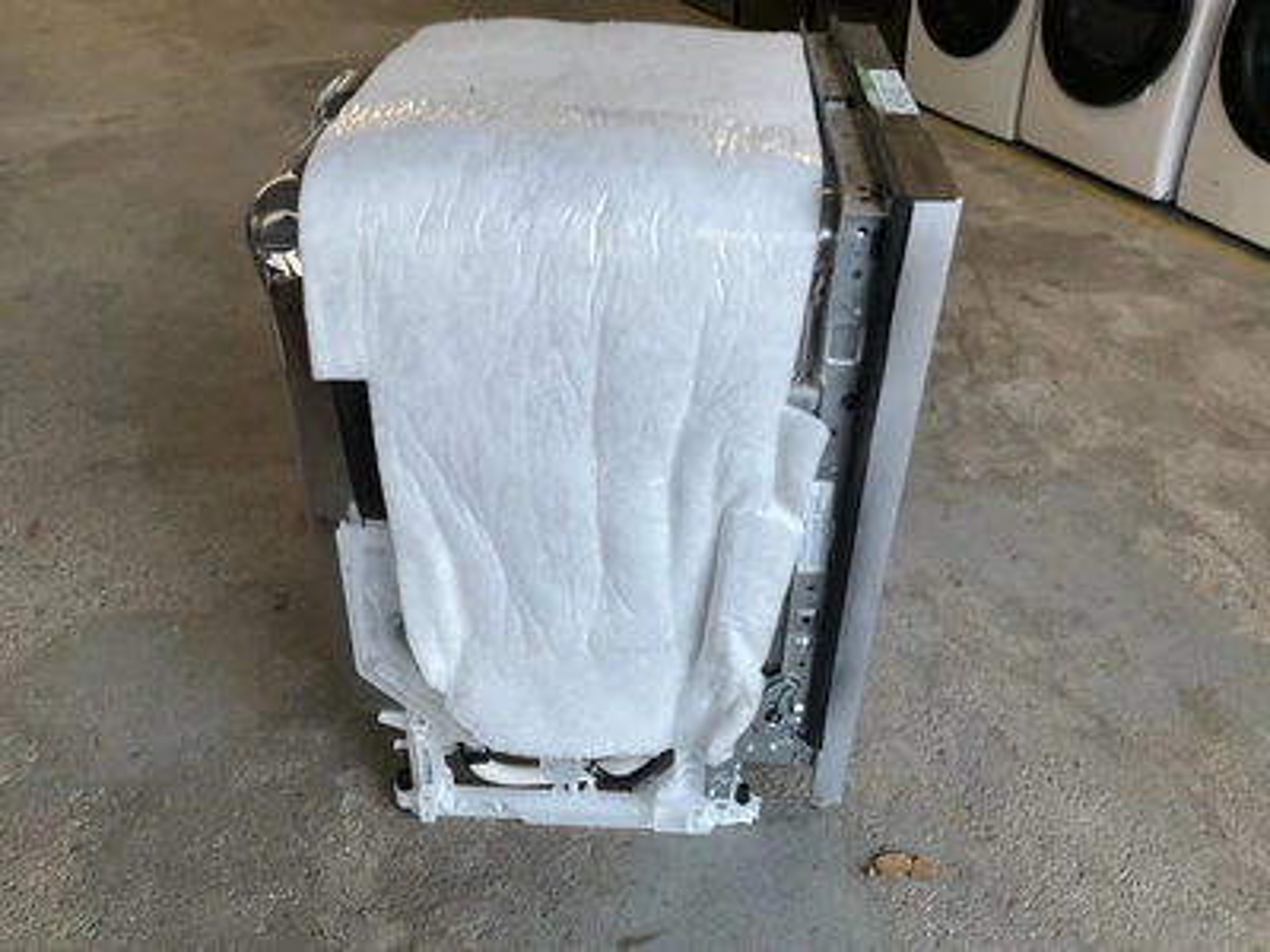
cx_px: 635
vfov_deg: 48.2
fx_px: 1064
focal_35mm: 29
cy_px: 476
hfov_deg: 61.7
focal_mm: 3
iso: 50
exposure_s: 1/60
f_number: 1.8
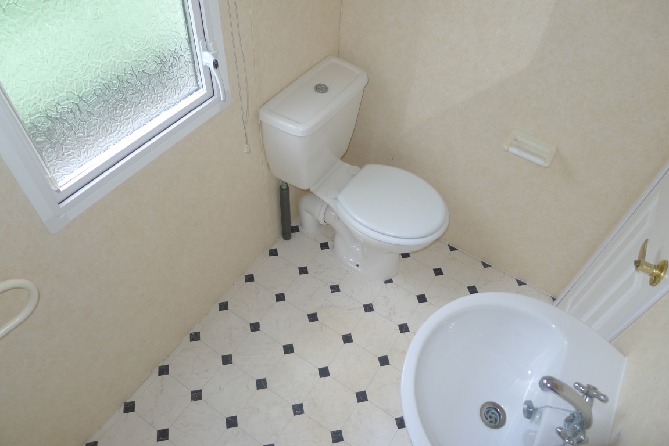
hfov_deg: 73.7
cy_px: 223
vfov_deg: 53.2
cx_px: 334
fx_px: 446
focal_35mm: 24
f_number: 2
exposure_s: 1/80
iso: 100
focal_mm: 5.1
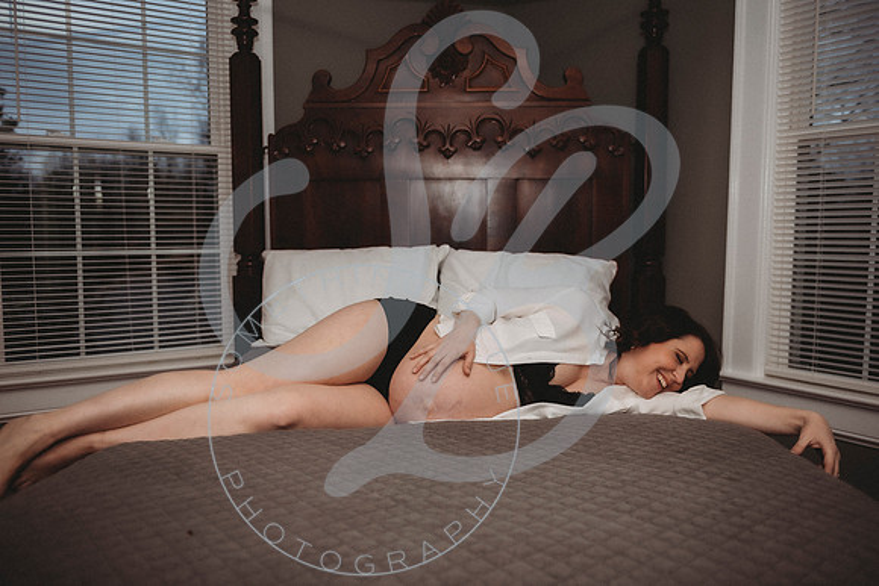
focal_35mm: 31
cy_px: 293
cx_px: 440
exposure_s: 1/125
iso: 200
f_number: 2.8
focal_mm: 31
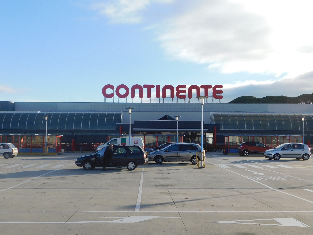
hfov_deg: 46.8
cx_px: 156
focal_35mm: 40
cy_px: 118
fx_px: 362
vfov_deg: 36.0
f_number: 3.6
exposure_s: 1/640
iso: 125
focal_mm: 7.1
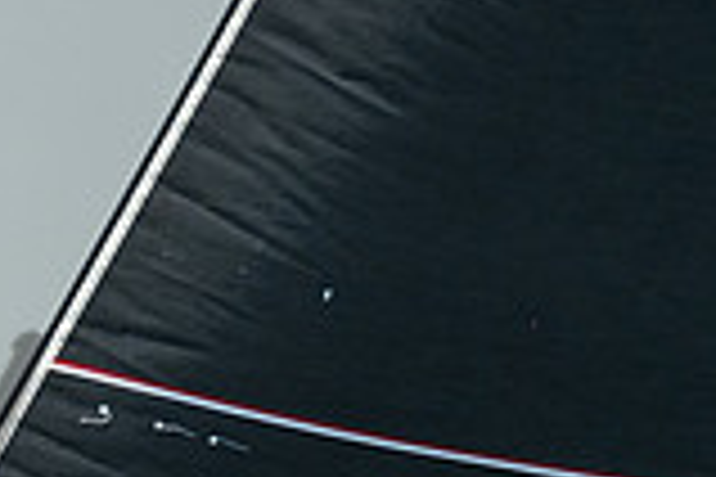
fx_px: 23010
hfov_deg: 1.8
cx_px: -622
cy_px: 614
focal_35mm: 1157
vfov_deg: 1.2
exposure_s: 1/640
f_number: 6.3
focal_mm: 200
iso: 320
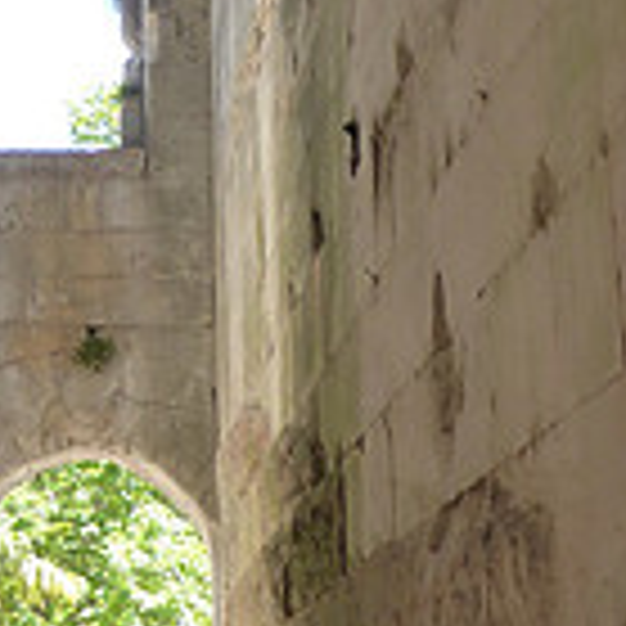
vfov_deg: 18.8
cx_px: 38
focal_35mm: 92
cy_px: 216
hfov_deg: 18.5
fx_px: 1882
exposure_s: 1/125
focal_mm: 4.3
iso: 160
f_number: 3.3
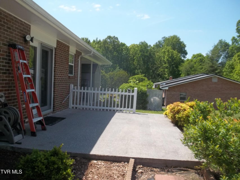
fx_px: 229
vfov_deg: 43.0
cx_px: 120
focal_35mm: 33
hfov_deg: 55.3
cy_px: 90
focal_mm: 5.9
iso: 64
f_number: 8
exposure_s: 1/125
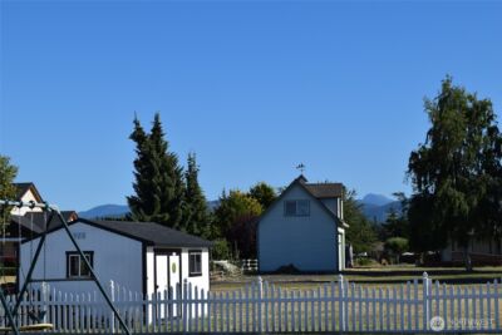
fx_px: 1088
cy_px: 168
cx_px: 251
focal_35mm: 78
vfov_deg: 17.5
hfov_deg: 26.0
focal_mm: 52
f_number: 11
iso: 200
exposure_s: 1/500
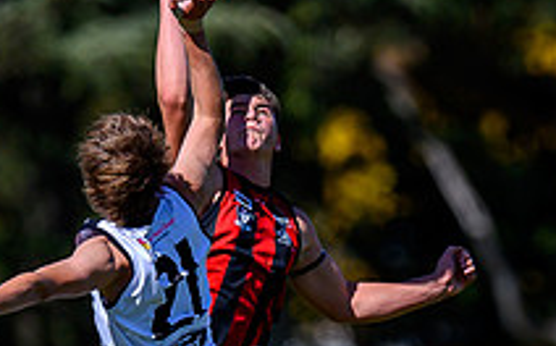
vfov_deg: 0.6
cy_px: 467
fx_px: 33755
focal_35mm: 2230
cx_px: 330
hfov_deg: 0.9
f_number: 4
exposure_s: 1/2000
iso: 125
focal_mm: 500
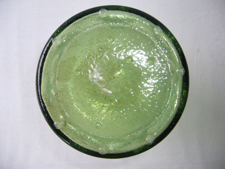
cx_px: 112
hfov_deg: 52.6
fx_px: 227
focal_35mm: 35
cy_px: 84
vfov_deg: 40.7
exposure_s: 1/80
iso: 80
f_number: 2.8
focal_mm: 5.8
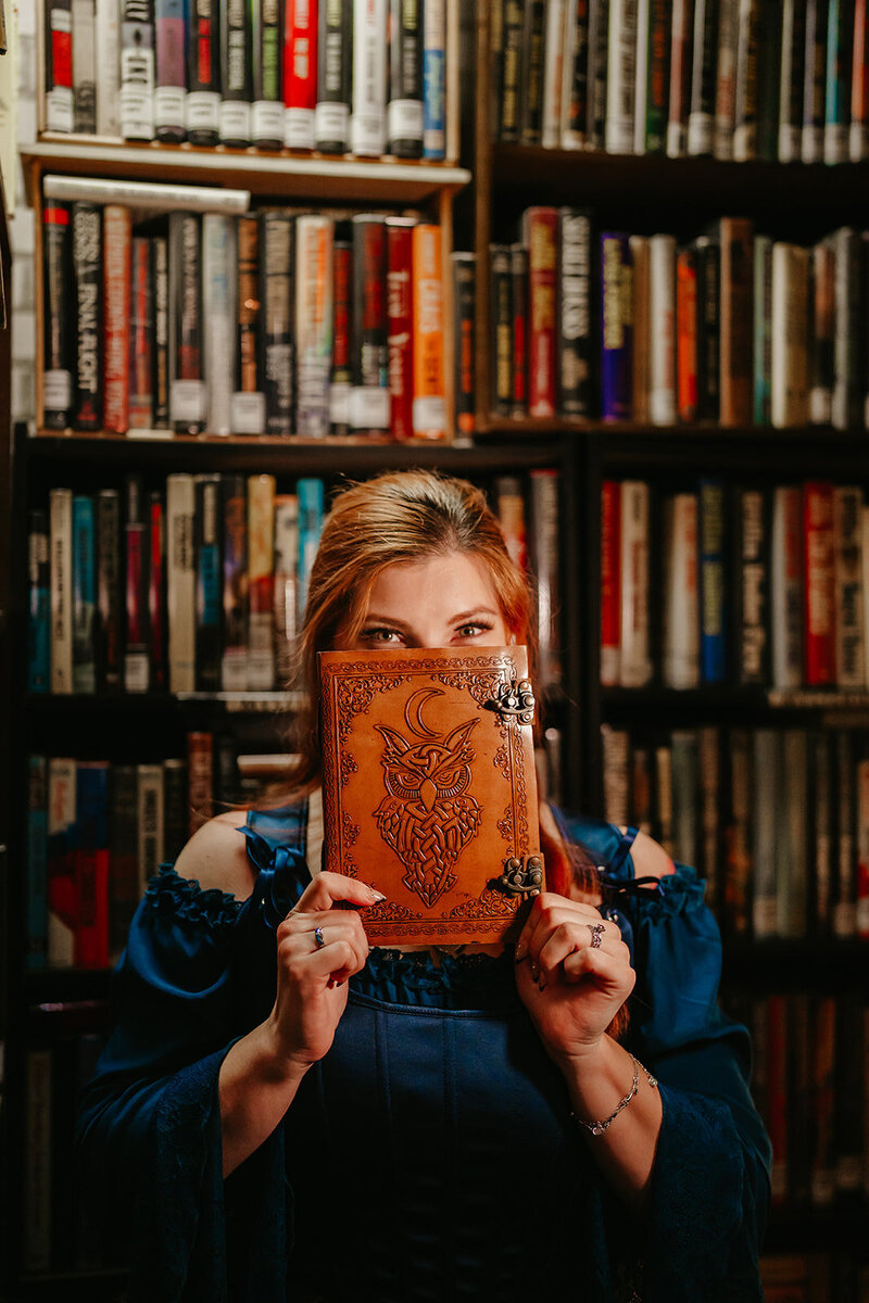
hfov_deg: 37.9
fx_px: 1267
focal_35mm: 35
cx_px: 434
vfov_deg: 54.4
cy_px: 652
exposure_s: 1/2000
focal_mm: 35
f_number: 1.4
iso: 800
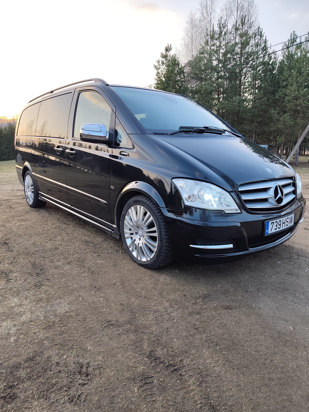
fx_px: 274
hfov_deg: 58.9
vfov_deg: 73.9
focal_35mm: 23
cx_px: 154
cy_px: 206
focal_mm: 6.07
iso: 80
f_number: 1.7
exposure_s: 1/100
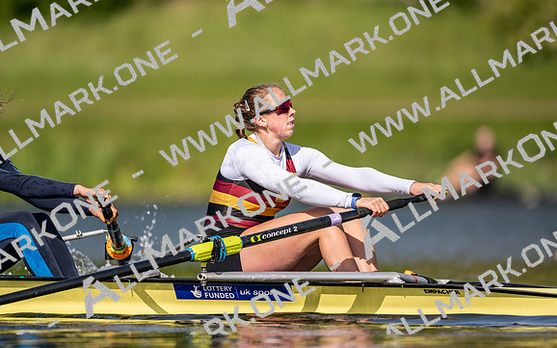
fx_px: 9319
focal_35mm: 614
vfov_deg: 2.1
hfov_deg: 3.4
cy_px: 169
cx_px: 278
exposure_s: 1/2500
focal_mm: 600
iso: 200
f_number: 4
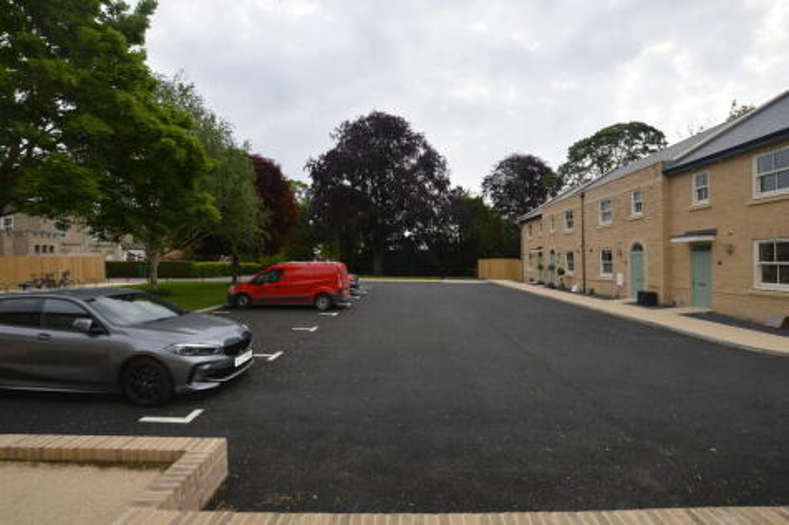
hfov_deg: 100.4
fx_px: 329
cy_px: 262
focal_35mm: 15
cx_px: 394
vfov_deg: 77.3
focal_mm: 10
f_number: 8
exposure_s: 1/200
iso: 100
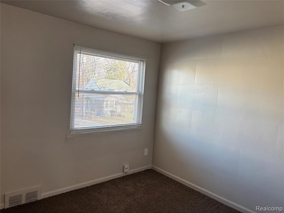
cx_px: 142
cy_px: 106
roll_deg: -2.7
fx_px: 213
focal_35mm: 26
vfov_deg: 53.1
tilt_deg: -6.1
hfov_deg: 67.3
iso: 100
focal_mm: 5.96
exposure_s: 1/120
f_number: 1.6
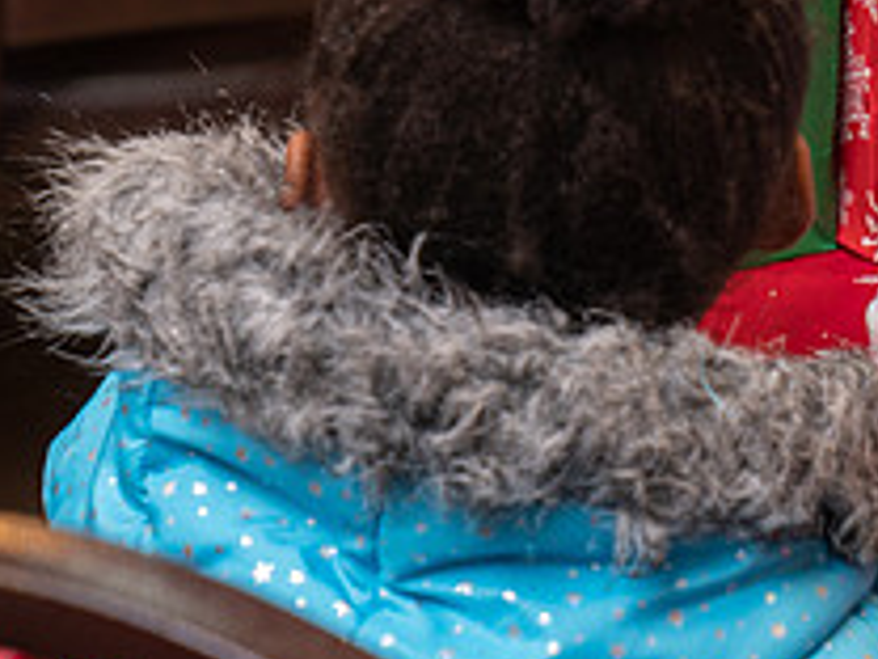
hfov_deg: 10.4
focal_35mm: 188
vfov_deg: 7.9
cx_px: 937
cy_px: 19
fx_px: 4768
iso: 640
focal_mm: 70
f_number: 5
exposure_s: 1/60
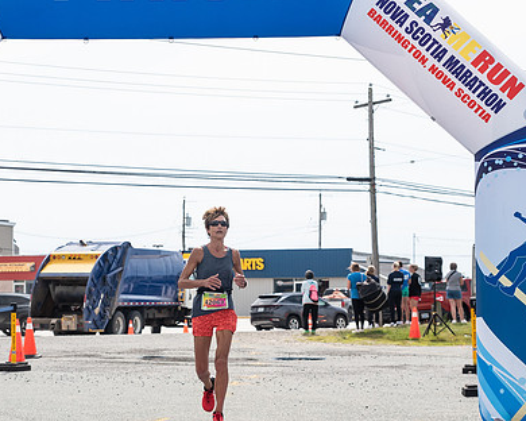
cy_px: 246
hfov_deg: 20.8
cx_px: 200
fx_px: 1432
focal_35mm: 92
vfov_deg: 16.7
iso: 800
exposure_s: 1/4000
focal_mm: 52
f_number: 4
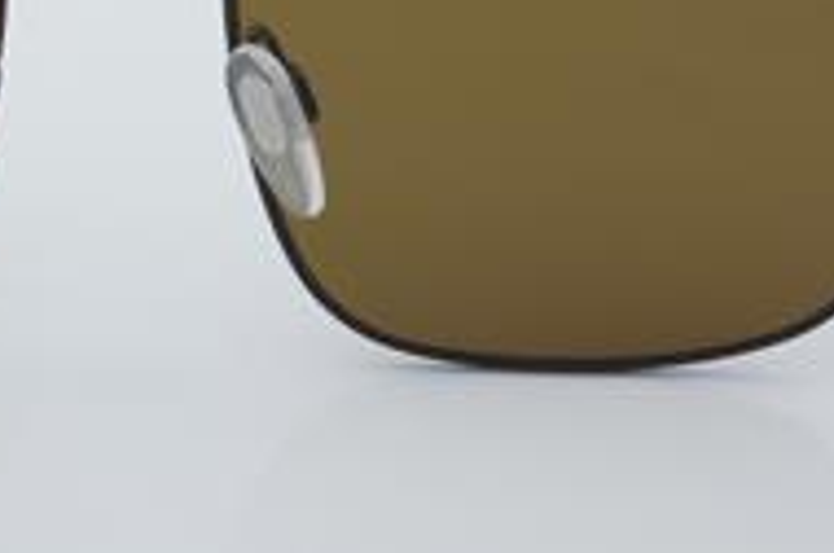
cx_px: 114
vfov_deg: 9.6
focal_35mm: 142
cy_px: 4
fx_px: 3285
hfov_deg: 14.3
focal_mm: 45
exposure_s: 1/4
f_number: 32
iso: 100
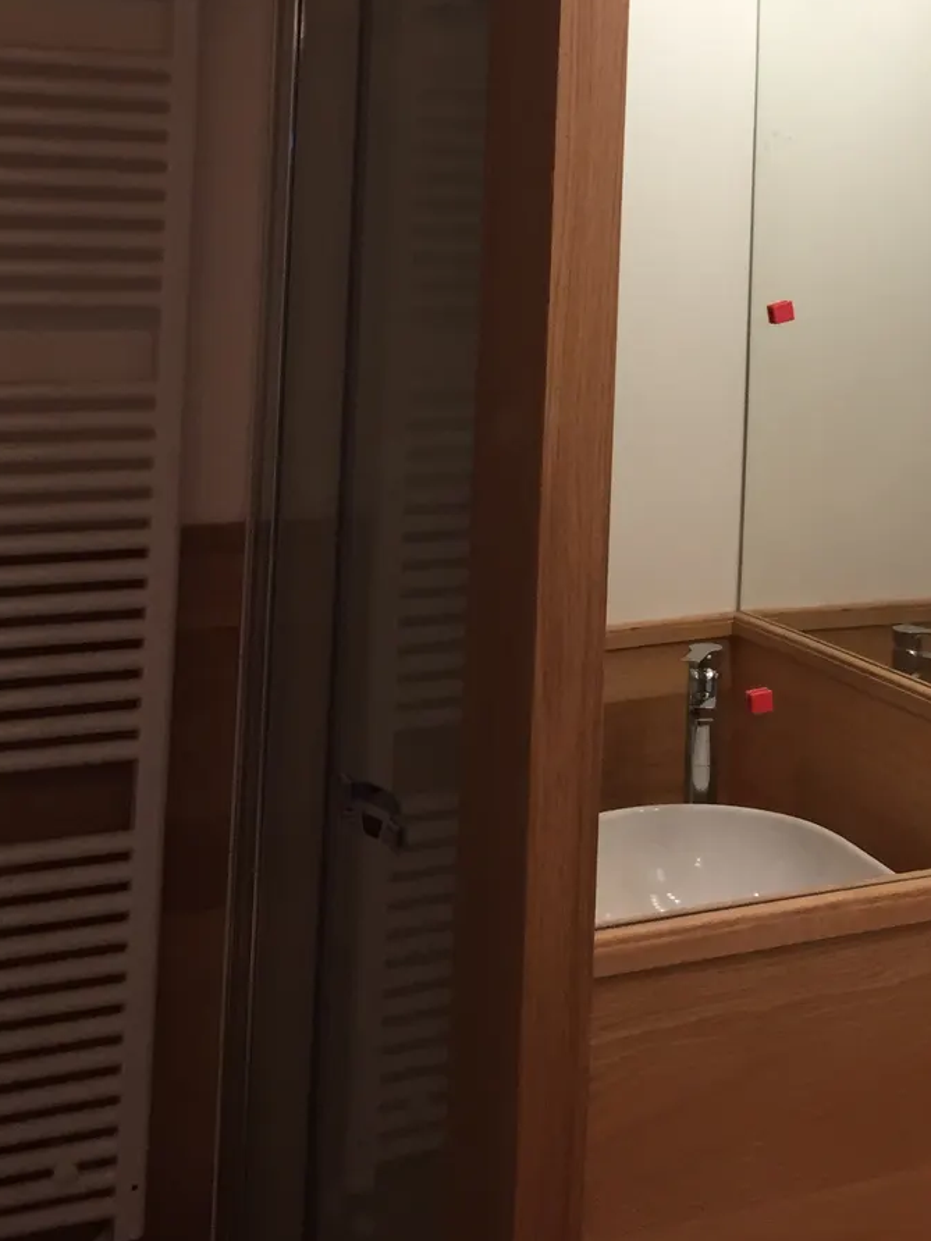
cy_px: 167
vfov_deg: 35.1
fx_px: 1865
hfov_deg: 27.7
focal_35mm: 52
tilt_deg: +0.5
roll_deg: -3.1
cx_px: 667
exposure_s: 1/33
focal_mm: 4.15
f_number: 2.2
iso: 50
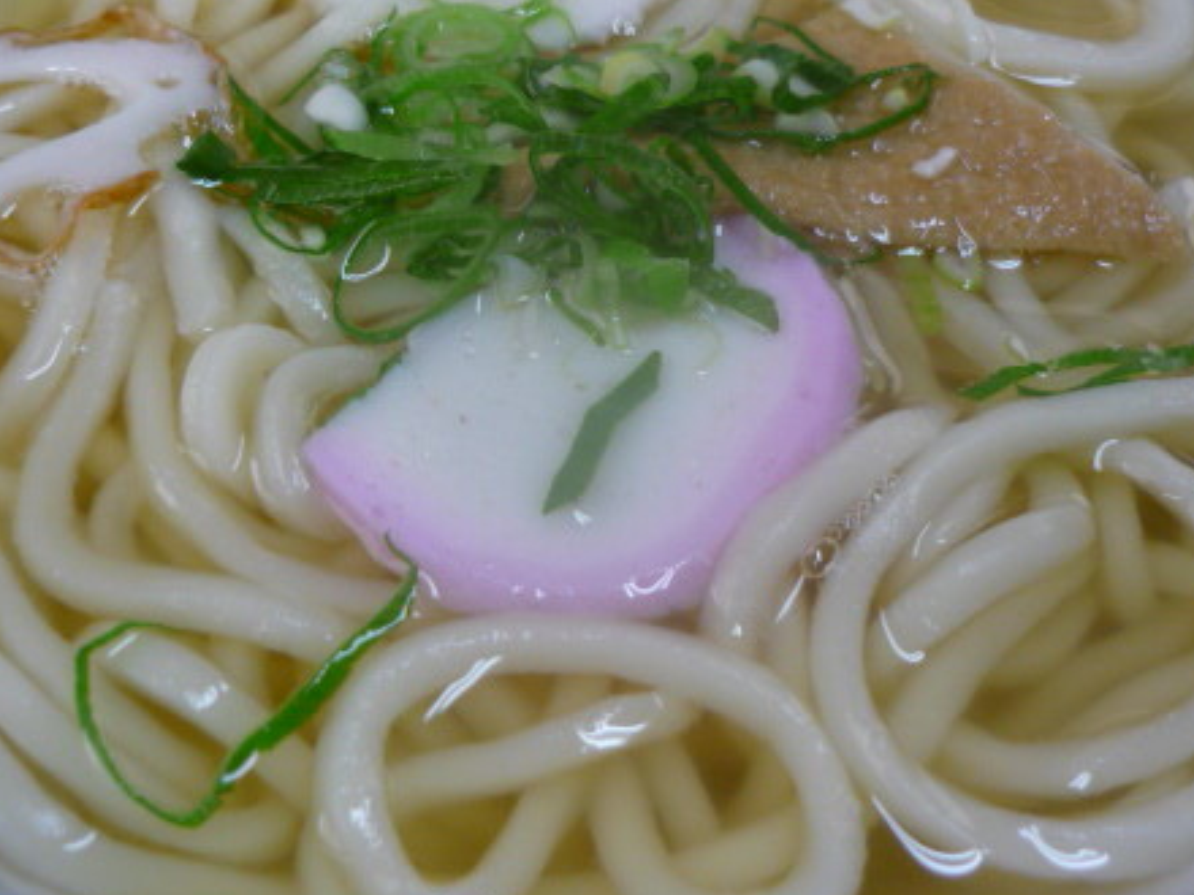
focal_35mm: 48
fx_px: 1656
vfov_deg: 30.2
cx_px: 540
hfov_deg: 39.6
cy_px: 344
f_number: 2.8
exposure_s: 1/30
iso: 160
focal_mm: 5.5
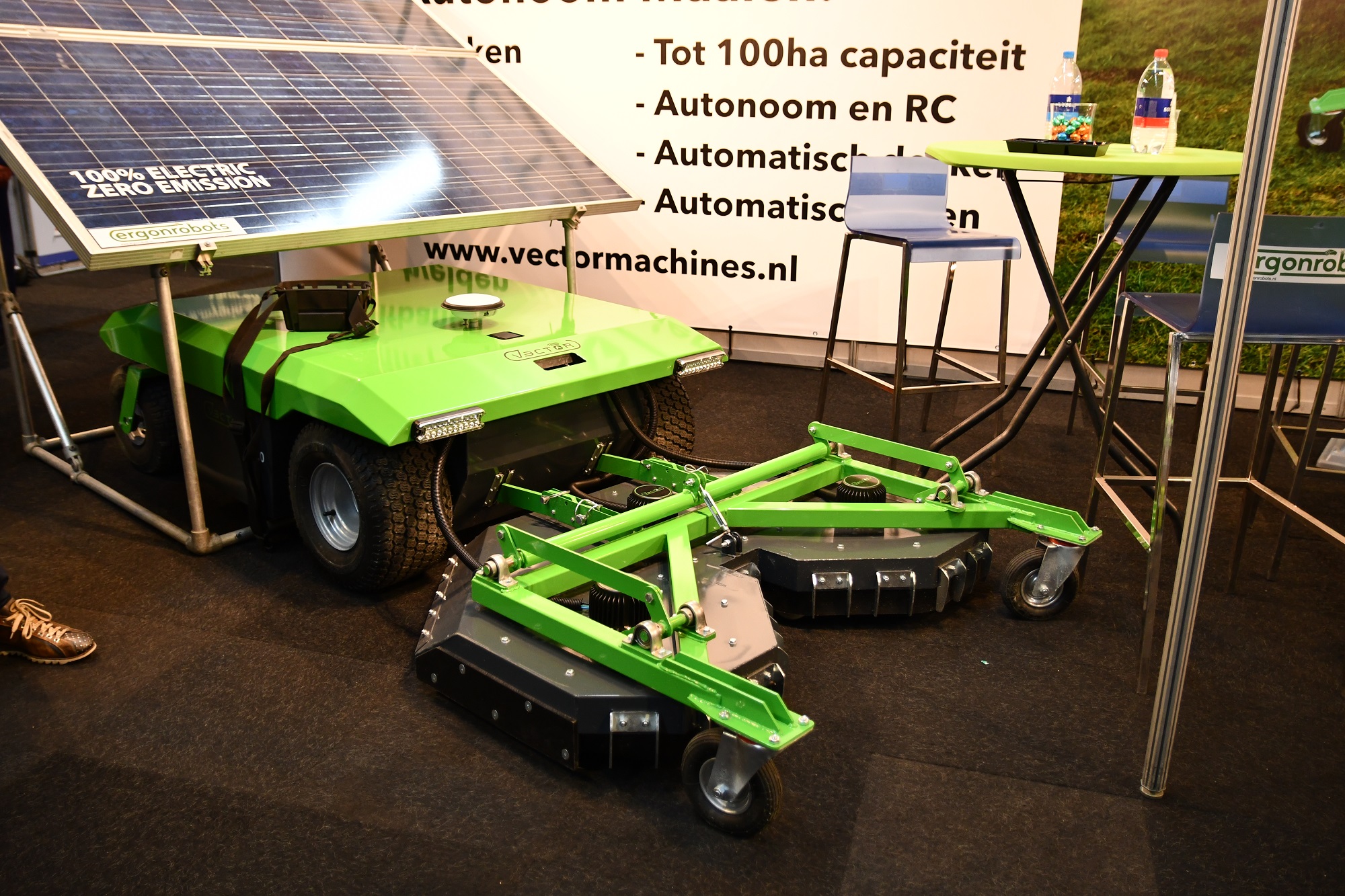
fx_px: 1121
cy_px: 448
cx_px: 672
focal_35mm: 30
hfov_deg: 61.9
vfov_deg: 43.6
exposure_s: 1/160
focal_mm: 20
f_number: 2.8
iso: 800
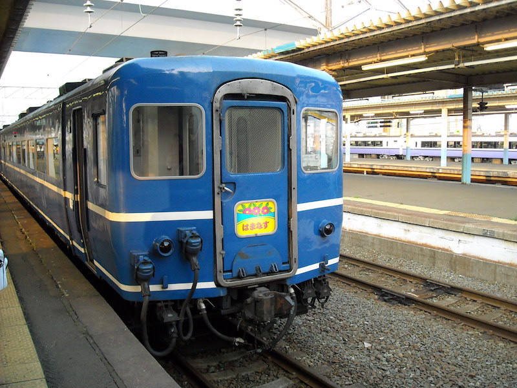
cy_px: 194
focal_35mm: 35
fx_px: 523
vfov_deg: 40.7
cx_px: 258
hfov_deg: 52.6
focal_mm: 5.7
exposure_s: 1/250
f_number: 2.8
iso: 400
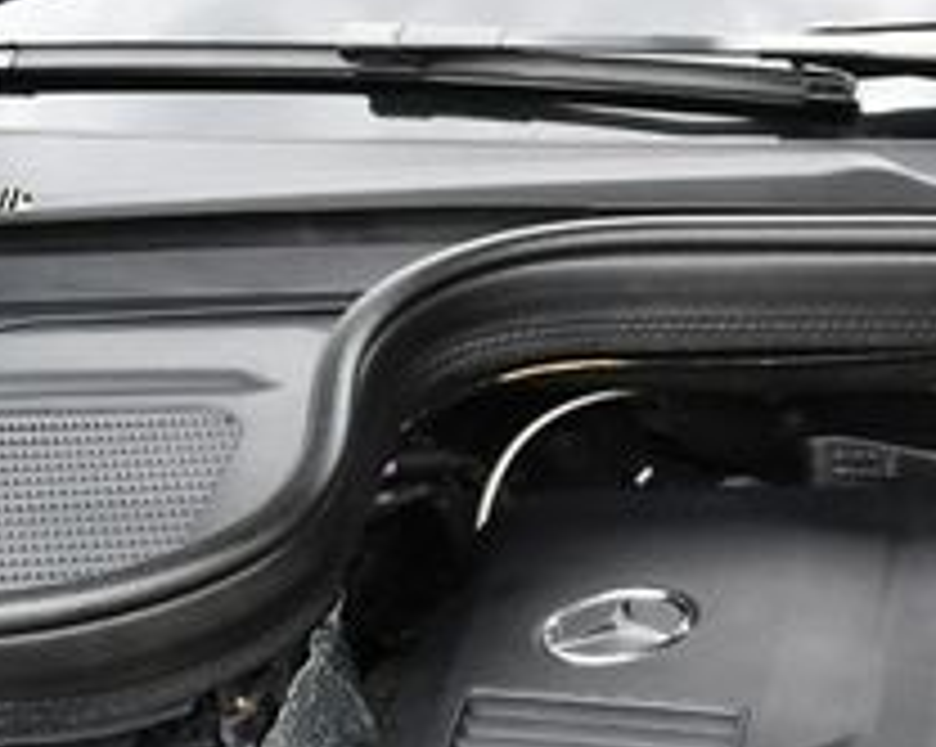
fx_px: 2878
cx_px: 1120
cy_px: 652
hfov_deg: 17.6
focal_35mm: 104
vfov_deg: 14.7
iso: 400
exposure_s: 1/250
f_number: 5.6
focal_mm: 18
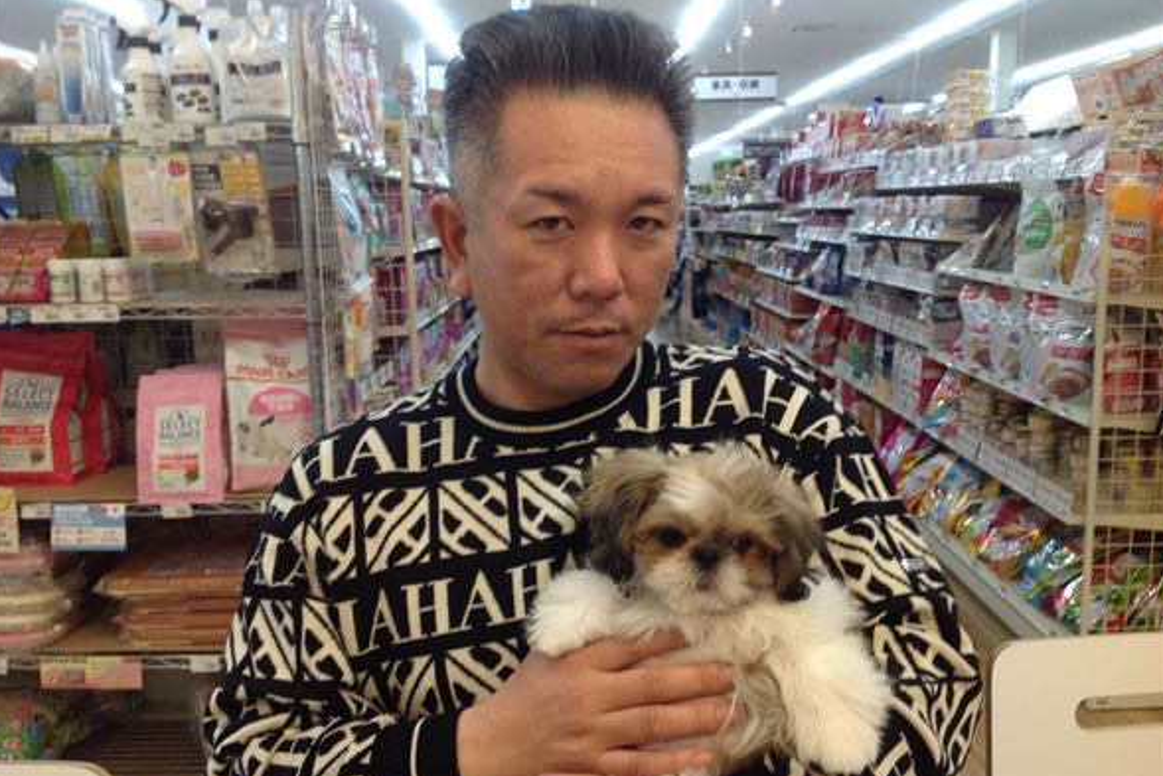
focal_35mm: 37
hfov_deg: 51.9
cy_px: 427
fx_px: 1196
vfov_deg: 35.9
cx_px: 582
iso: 64
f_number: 2.4
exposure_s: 1/40
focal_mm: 4.28
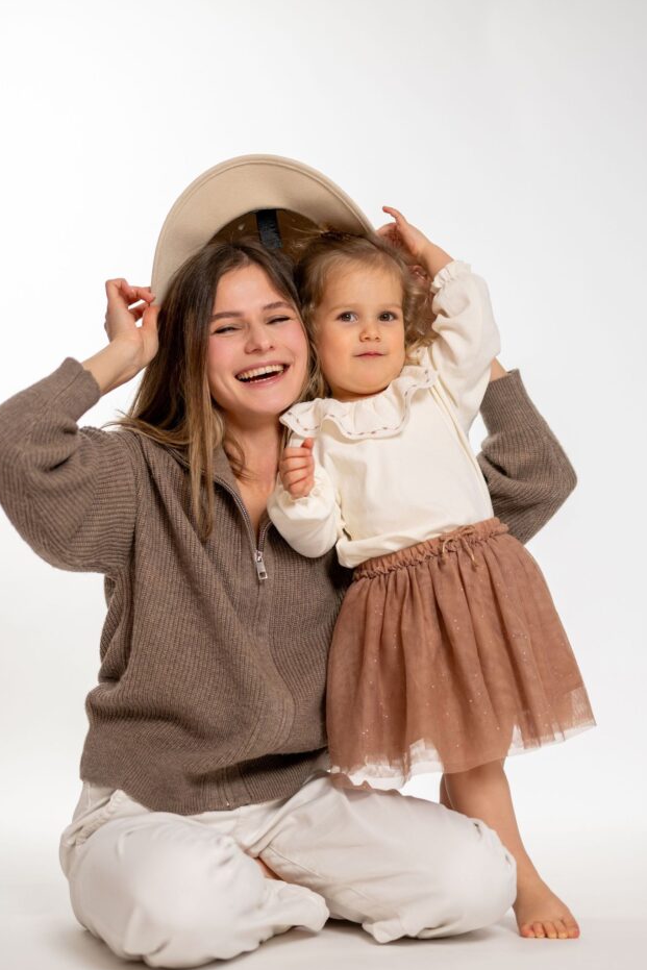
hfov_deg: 24.6
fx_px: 1482
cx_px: 322
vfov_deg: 36.2
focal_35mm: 55
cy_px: 531
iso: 320
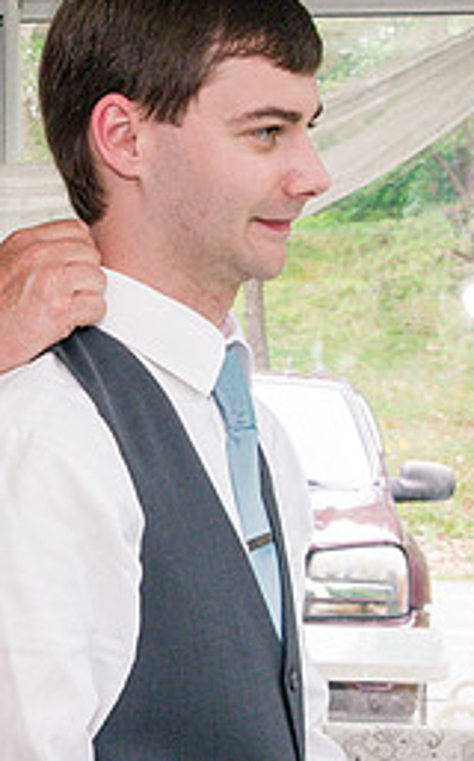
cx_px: 27
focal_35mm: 128
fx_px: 2653
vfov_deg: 16.3
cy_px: 366
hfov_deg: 10.1
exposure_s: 1/100
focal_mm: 35
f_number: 10
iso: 1250
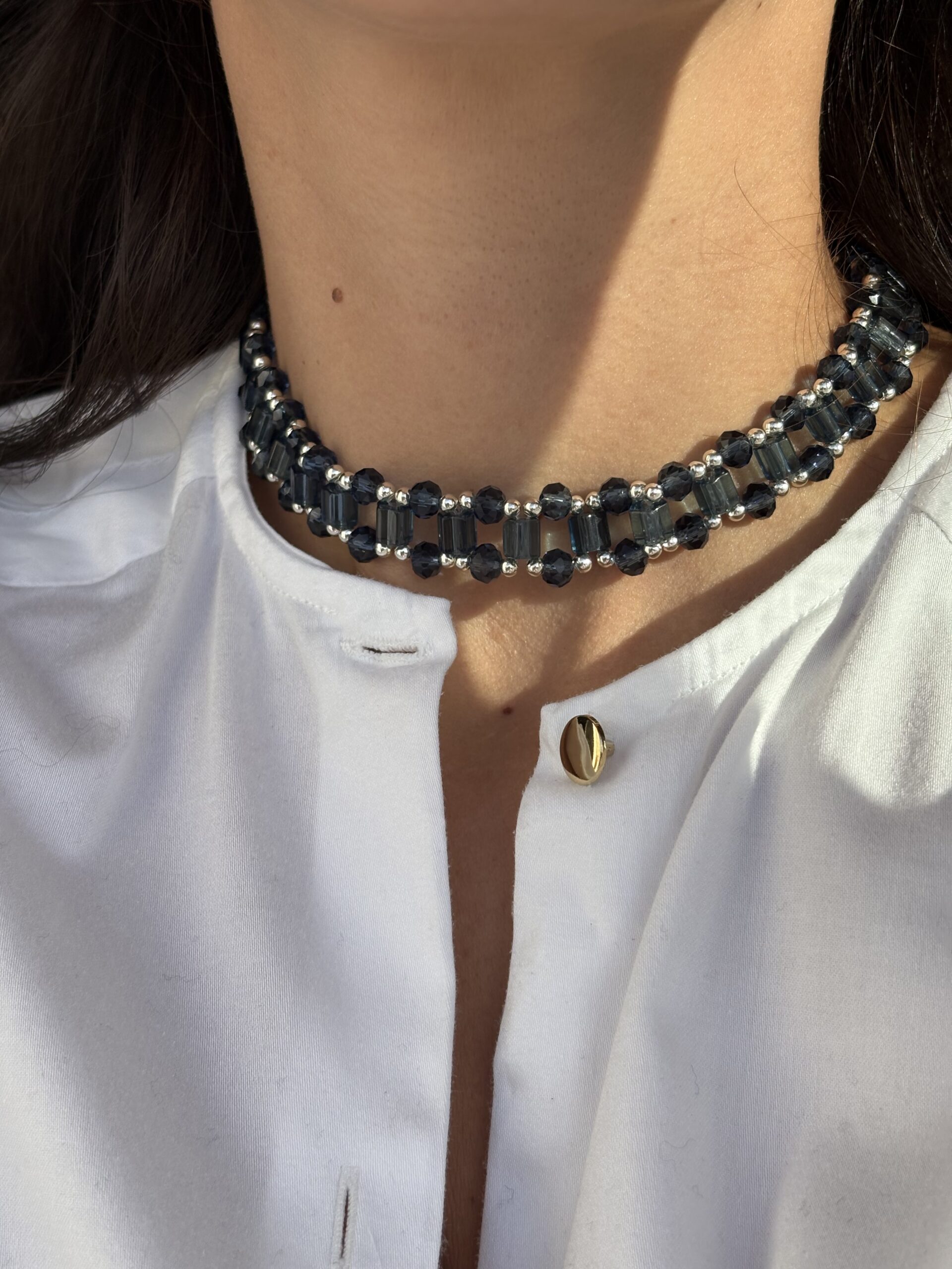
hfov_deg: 28.0
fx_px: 1907
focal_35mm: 52
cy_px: 634
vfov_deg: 36.8
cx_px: 476
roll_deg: -3.0
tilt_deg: -4.9
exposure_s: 1/2141
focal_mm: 5.96
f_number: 1.6
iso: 32
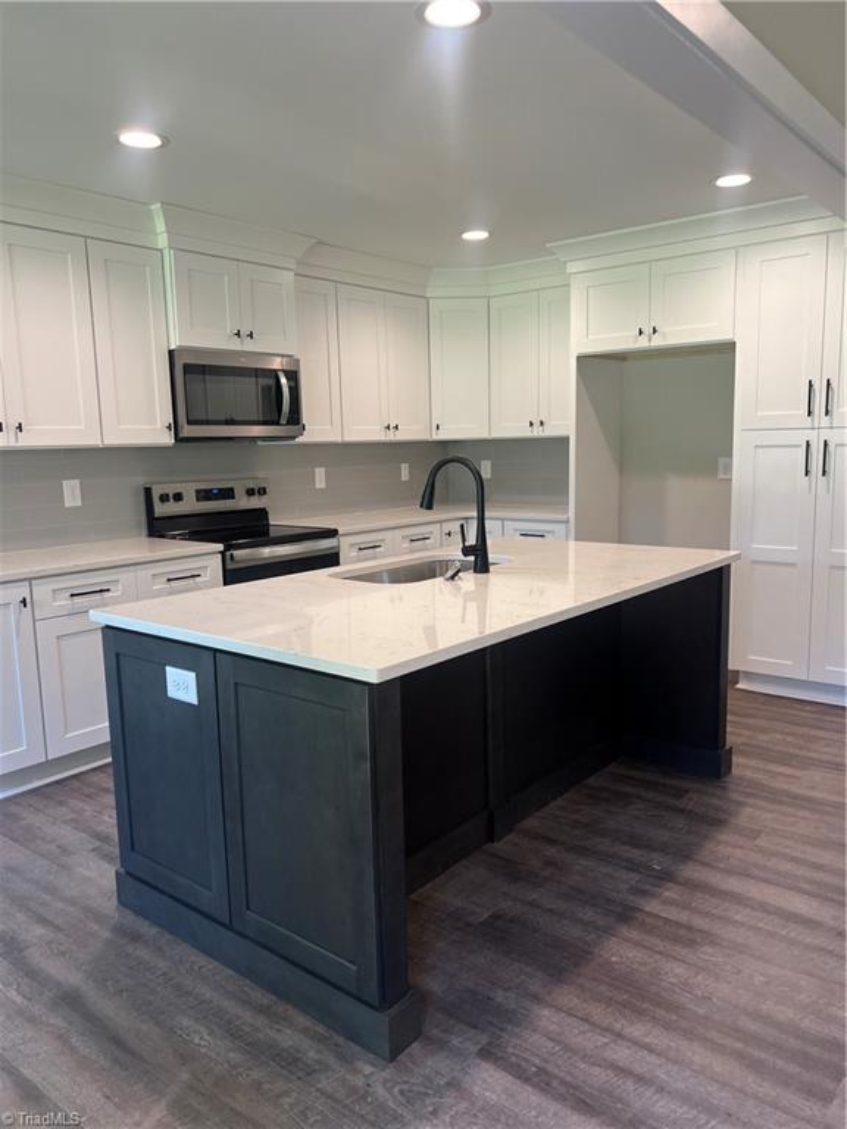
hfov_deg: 53.1
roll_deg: +2.3
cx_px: 424
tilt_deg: -6.8
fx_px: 848
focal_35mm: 26
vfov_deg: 67.3
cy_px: 564
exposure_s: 1/120
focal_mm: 5.7
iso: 100
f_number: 1.5
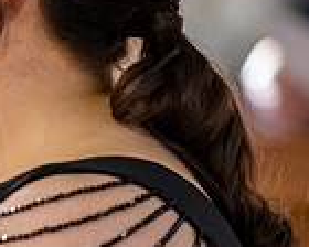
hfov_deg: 2.3
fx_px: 7581
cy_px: 261
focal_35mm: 829
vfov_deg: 1.9
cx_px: -195
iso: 1250
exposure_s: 1/200
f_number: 2.8
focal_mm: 180
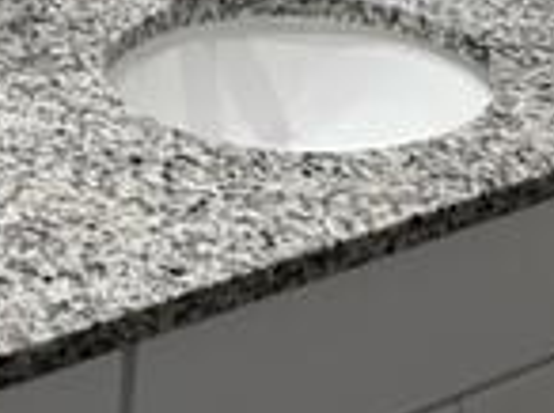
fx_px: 1821
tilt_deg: -7.7
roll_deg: -4.5
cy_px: -485
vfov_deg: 11.3
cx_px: 65
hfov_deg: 17.1
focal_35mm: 114
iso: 80
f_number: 1.5
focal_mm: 5.7
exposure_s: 1/120
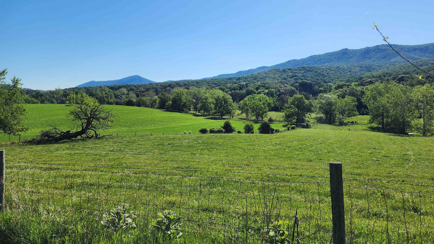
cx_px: 225
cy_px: 103
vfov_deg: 44.2
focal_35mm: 26
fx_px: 299
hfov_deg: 71.9
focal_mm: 6.4
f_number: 1.8
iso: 12
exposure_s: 1/1369
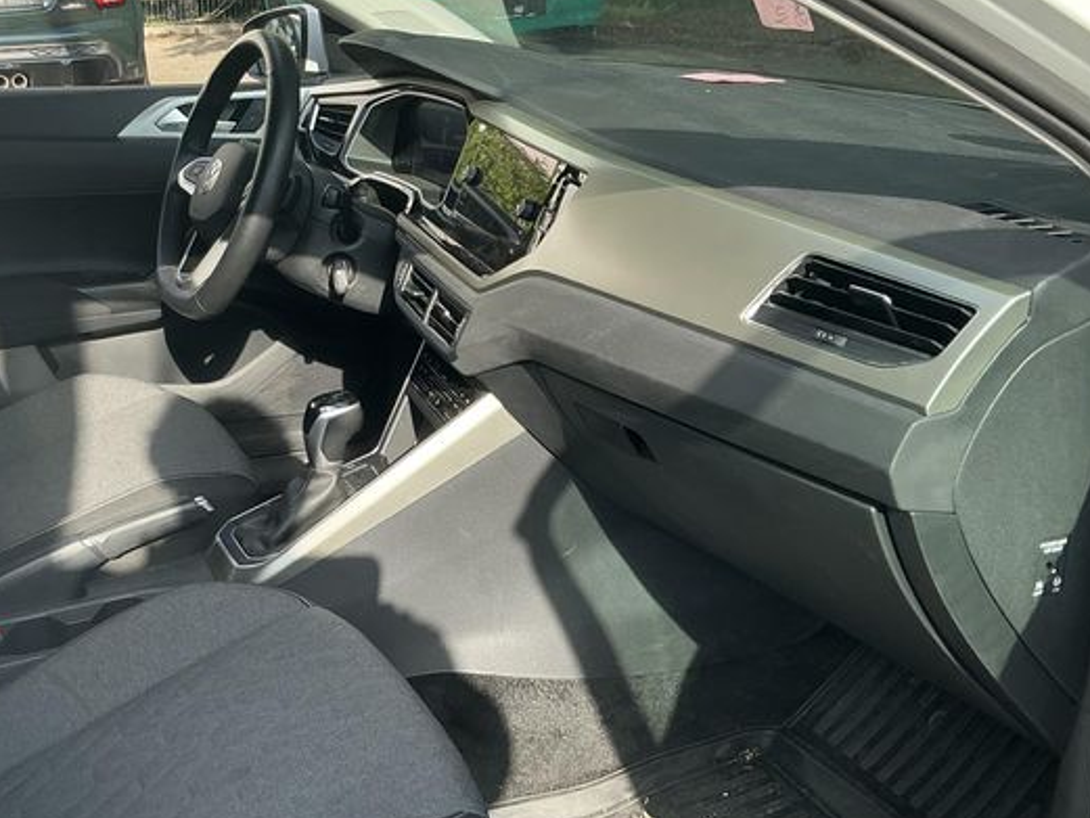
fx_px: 1354
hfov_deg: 43.1
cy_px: 437
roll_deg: -1.5
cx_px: 345
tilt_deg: -22.9
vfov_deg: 33.6
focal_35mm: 43
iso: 25
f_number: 1.8
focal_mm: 3
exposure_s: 1/403
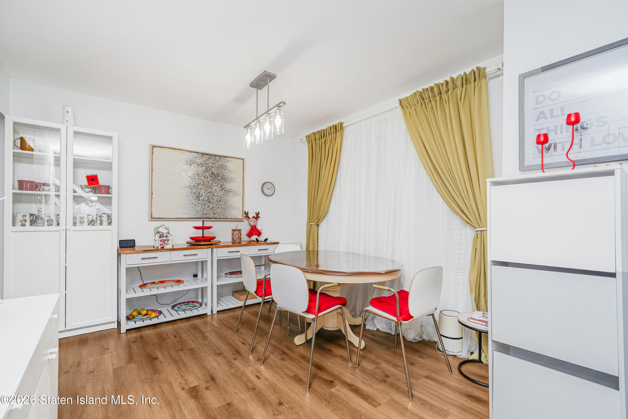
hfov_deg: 96.7
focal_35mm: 16
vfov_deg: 73.7
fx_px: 279
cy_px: 210
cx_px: 314
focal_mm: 16
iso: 50
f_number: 4.5
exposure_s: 1/40
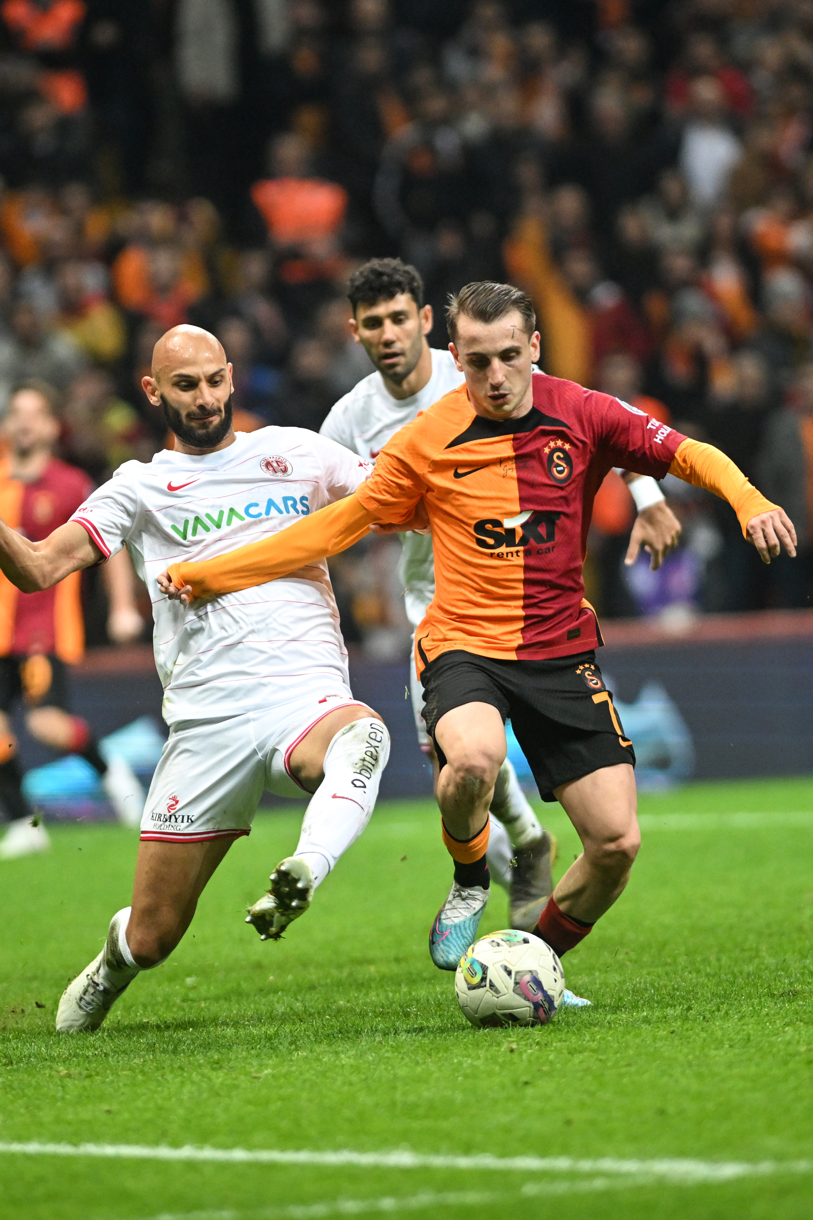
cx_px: 406
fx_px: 10162
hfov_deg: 4.6
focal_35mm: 300
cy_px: 610
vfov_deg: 6.9
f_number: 2.8
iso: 3200
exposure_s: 1/2000
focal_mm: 300
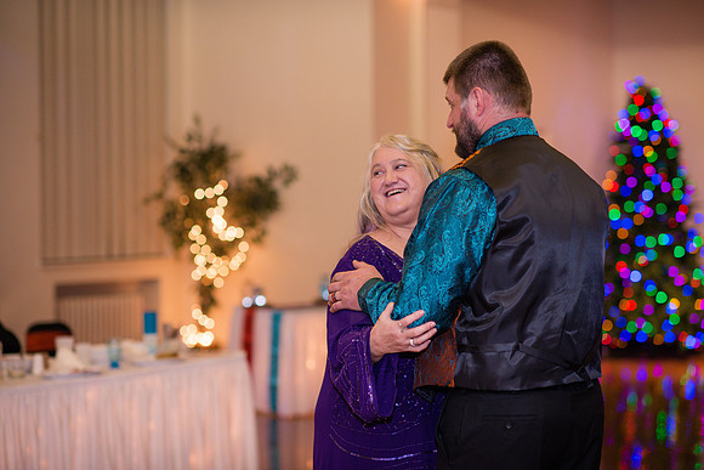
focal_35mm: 85
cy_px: 235
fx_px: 1663
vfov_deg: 16.1
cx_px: 352
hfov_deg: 23.9
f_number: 2.2
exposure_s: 1/125
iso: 640
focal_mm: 85
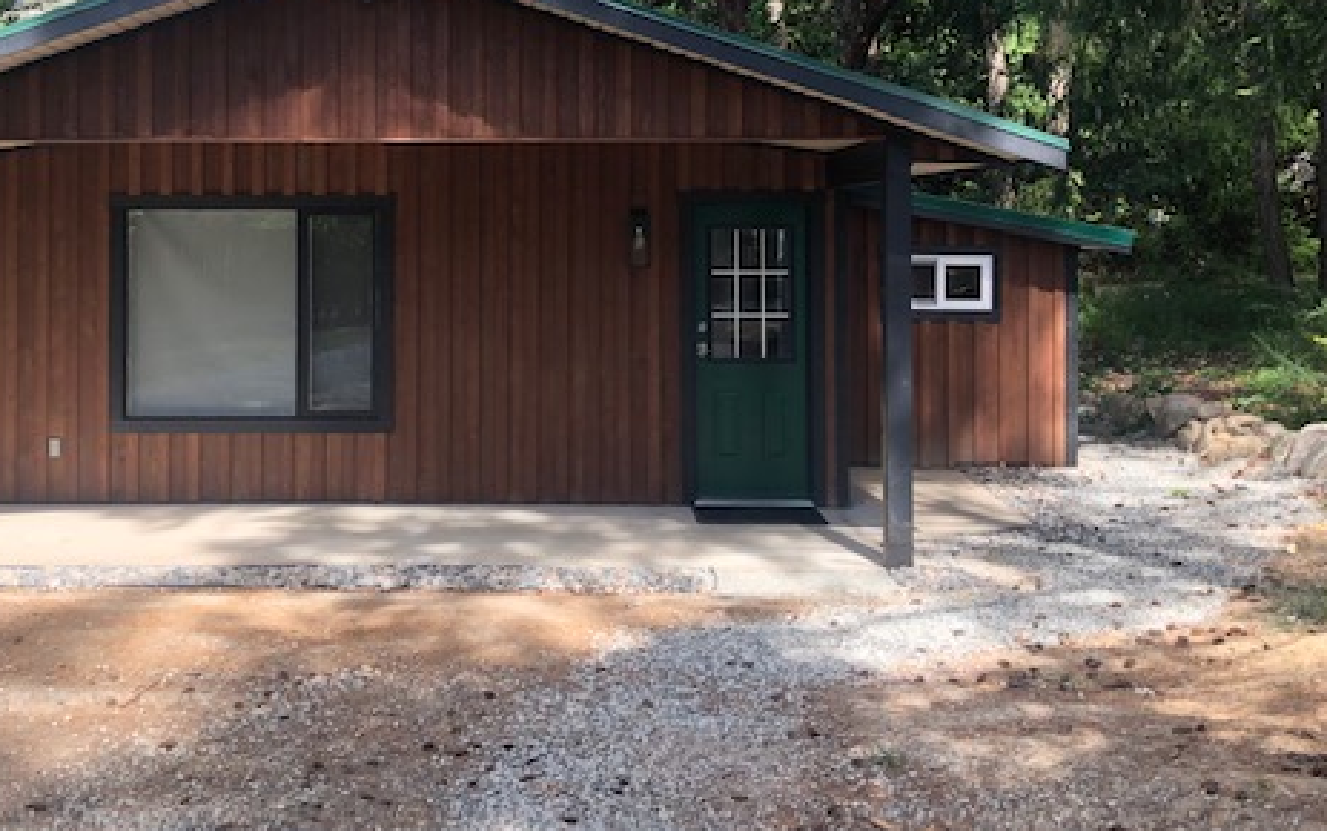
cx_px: 513
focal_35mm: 41
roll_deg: -0.1
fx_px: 1484
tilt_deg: +1.1
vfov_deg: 30.9
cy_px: 232
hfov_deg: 47.8
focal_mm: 3.99
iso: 20
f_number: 1.8
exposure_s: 1/237
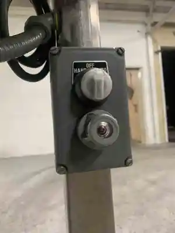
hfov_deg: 53.1
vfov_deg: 67.3
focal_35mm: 26
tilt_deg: +3.5
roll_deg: +3.8
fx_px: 175
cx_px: 88
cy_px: 116
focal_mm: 4.25
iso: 200
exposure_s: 1/60
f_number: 1.8
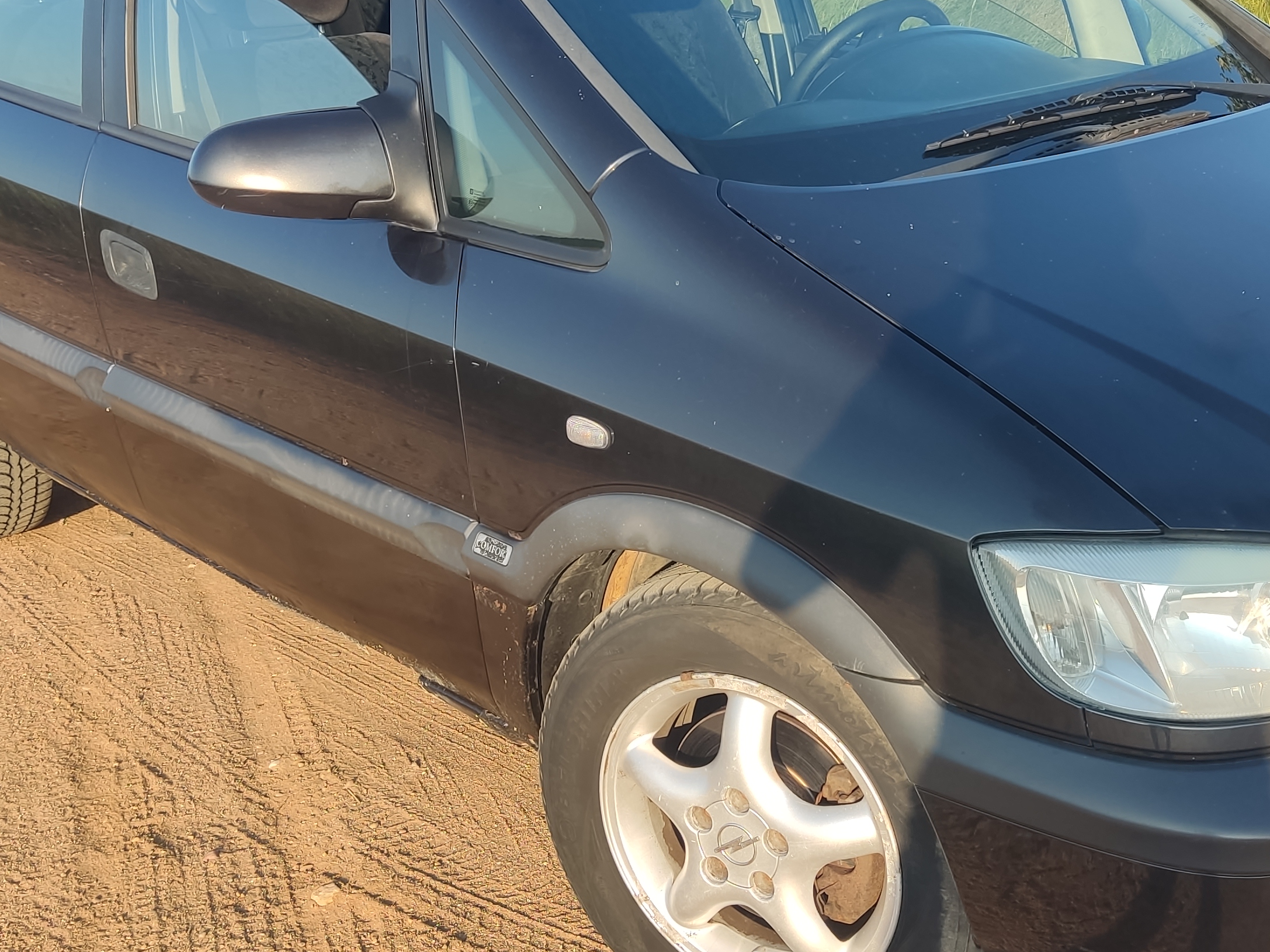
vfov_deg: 31.5
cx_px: 794
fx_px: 1687
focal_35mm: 46
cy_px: 472
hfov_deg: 41.0
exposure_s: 1/451
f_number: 1.79
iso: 50
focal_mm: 4.71
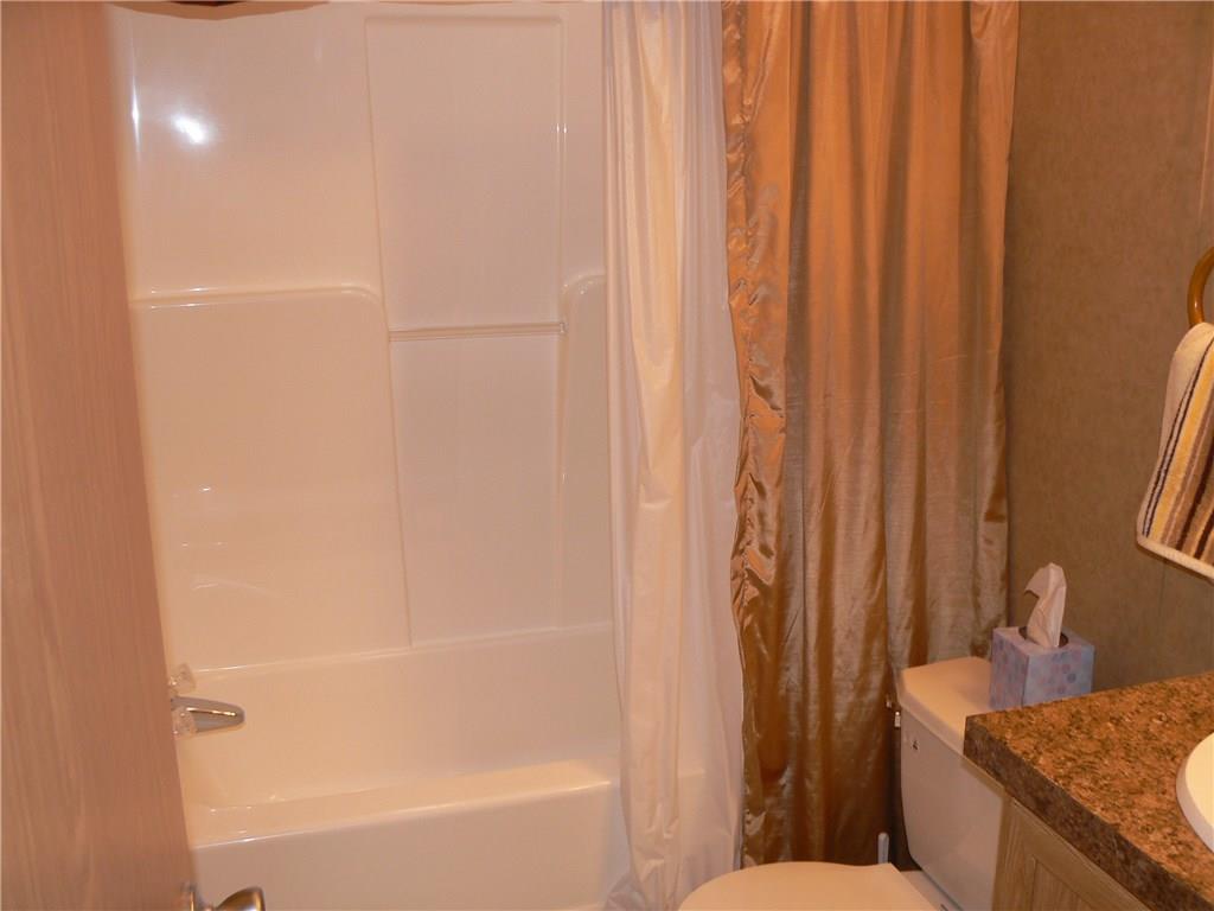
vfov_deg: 39.7
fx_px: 1263
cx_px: 607
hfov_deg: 51.4
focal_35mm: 36
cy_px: 456
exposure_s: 1/30
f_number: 2.8
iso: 100
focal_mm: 6
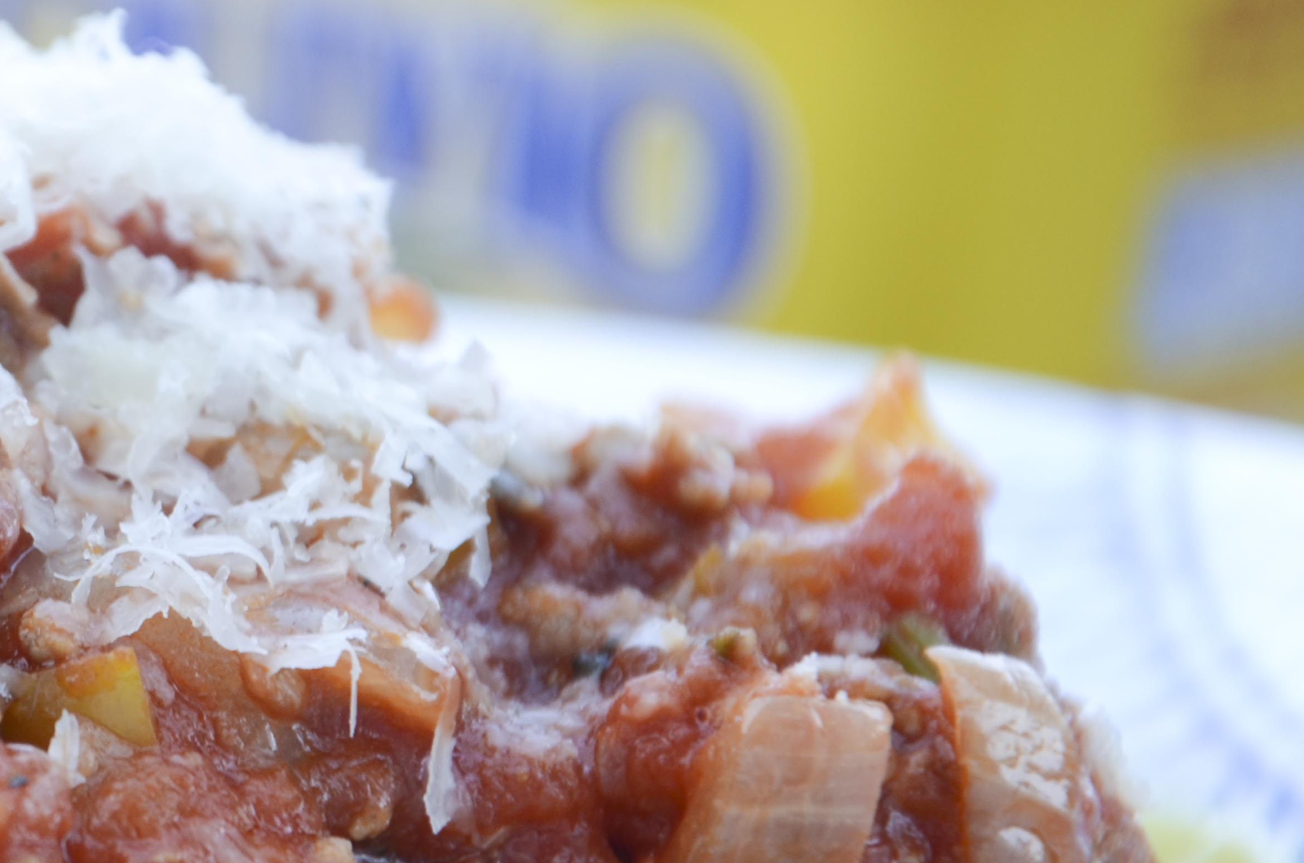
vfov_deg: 4.2
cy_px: 307
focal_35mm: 329
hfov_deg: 6.3
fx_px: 11893
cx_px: 20
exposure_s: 1/80
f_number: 5.6
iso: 200
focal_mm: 105
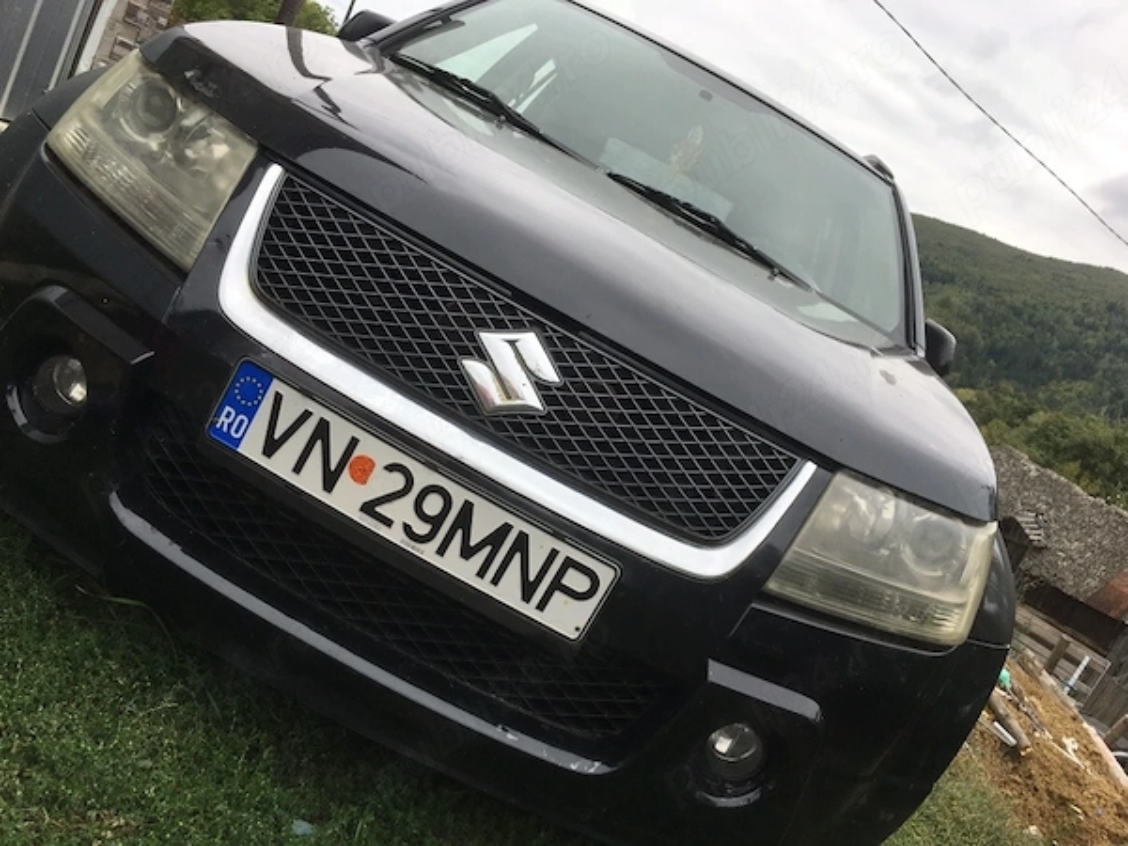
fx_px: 945
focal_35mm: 29
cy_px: 423
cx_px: 564
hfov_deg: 61.7
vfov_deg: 48.2
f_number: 2.2
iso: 25
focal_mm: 4.15
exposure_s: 1/793
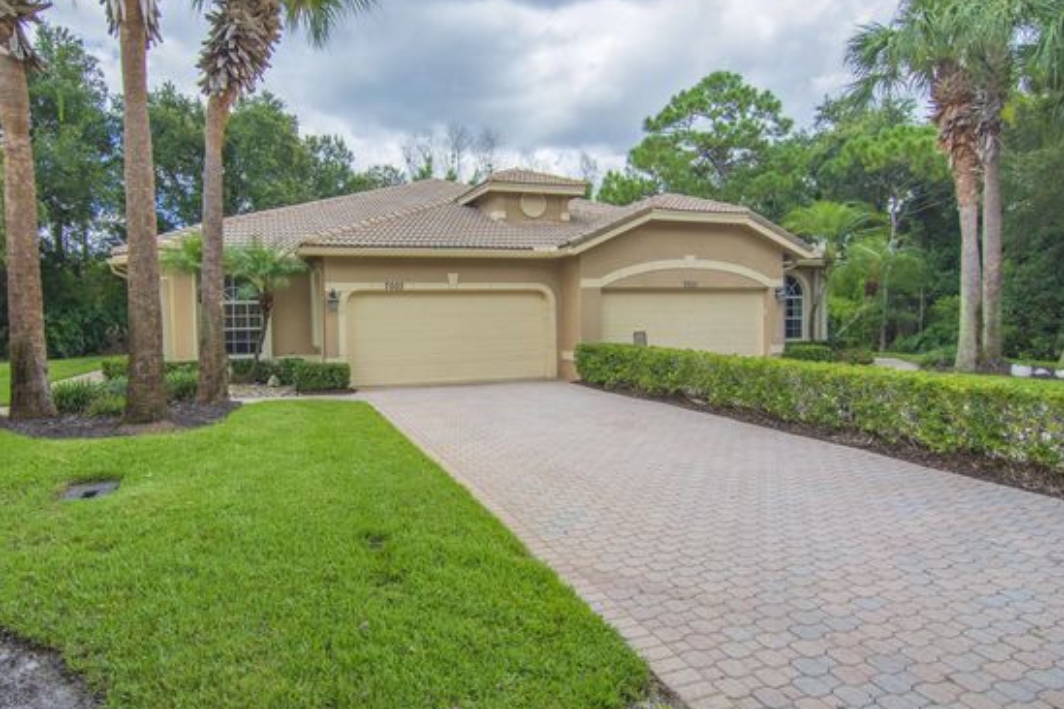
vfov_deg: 46.4
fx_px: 827
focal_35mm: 28
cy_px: 330
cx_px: 461
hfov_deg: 65.2
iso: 500
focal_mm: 16
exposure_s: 1/500
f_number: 8
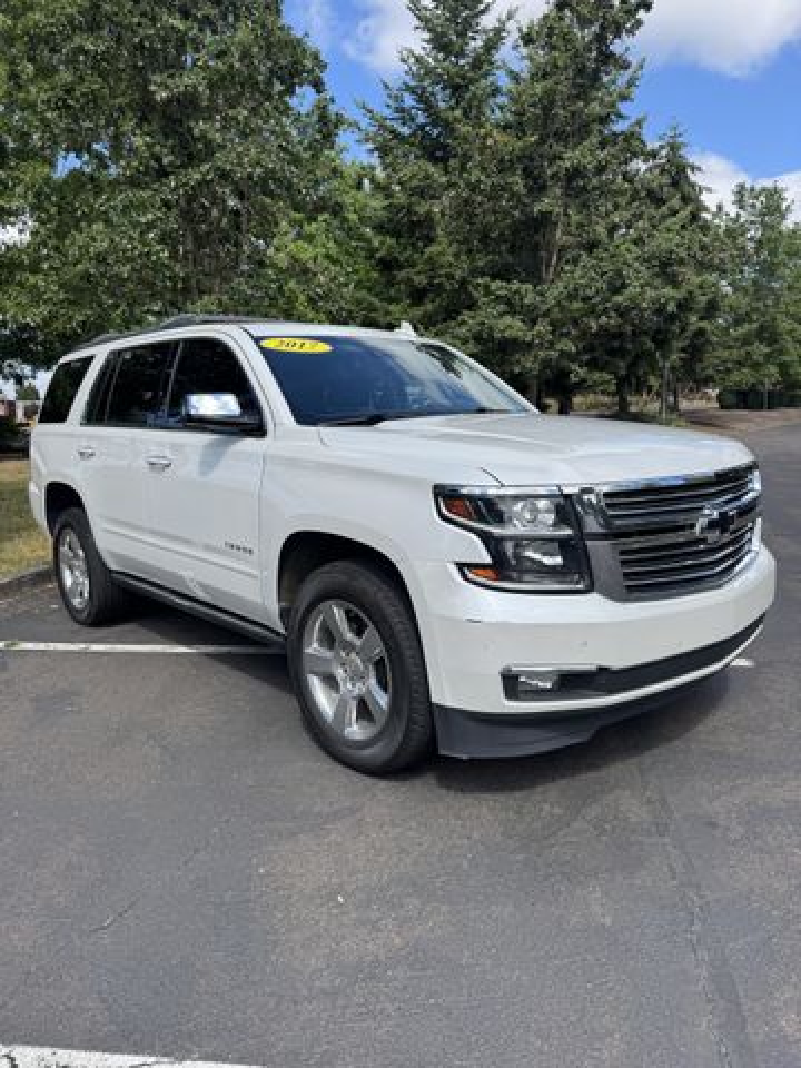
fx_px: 740
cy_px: 534
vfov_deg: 71.6
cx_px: 400
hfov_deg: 56.8
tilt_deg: -10.3
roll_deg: +1.9
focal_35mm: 24
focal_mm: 6.76
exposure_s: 1/2833
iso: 80
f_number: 1.78
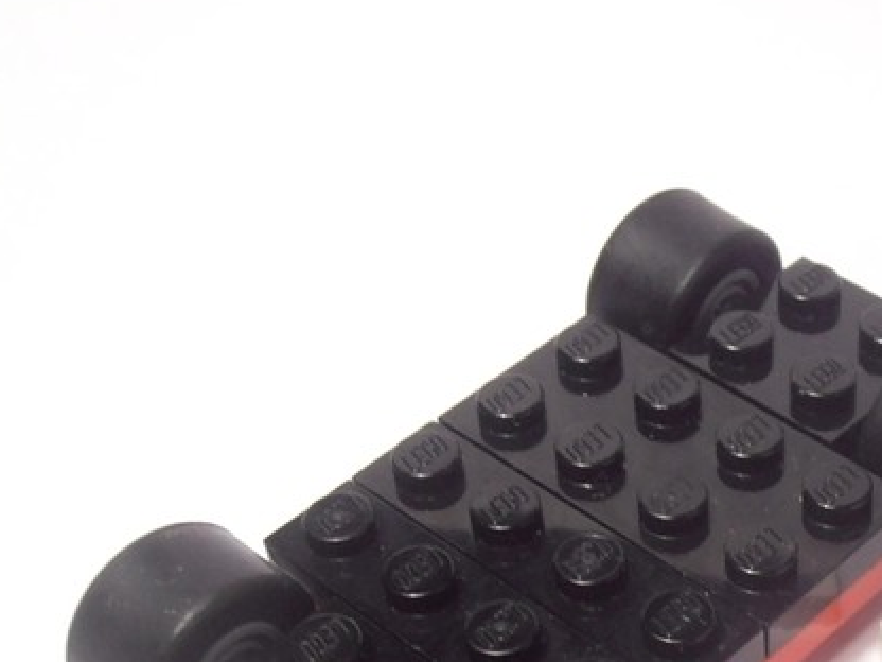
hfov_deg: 23.6
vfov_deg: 18.0
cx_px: 823
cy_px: 650
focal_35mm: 80
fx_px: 2038
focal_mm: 6.61
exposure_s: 1/40
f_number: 3.9
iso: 80
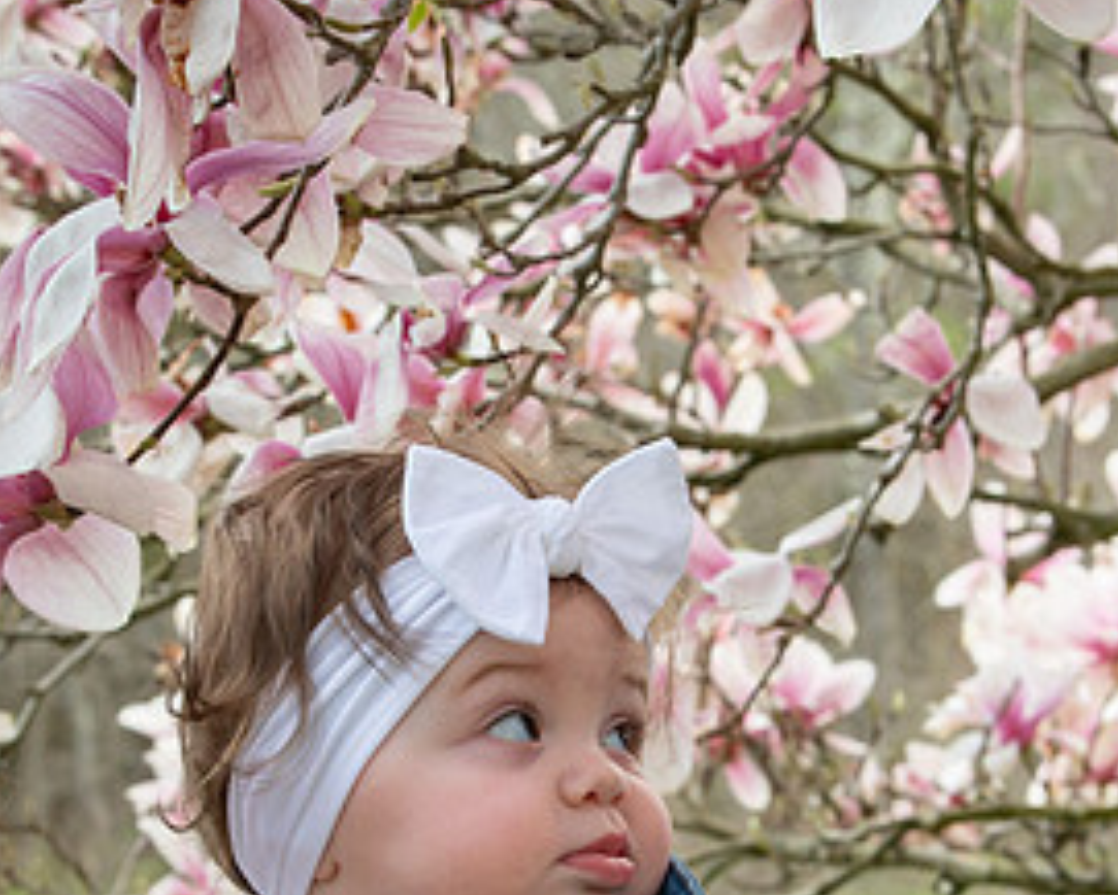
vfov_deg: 7.8
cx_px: 585
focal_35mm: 198
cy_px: 696
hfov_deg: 9.8
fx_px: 6554
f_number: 11
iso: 640
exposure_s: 1/160
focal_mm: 70
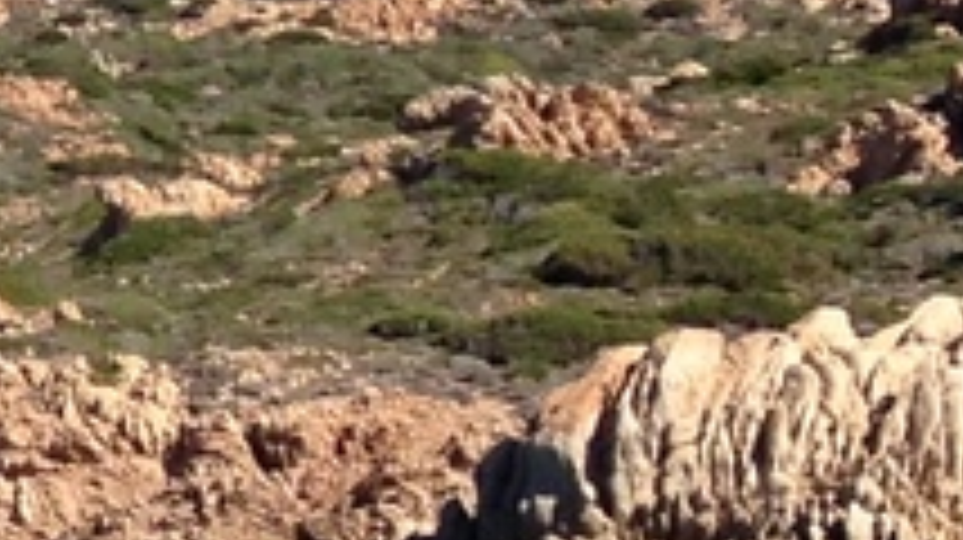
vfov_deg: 4.3
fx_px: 7272
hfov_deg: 6.6
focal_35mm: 285
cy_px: 270
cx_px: -2367
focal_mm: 4.28
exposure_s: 1/1577
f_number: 2.4
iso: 64
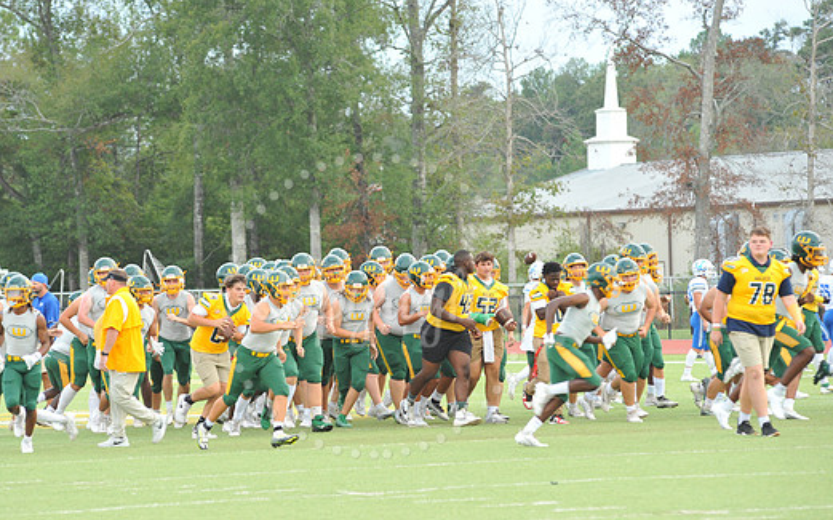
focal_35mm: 227
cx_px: 374
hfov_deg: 9.2
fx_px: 5151
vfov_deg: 5.8
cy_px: 304
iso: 1600
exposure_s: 1/250
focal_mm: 200
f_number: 5.6
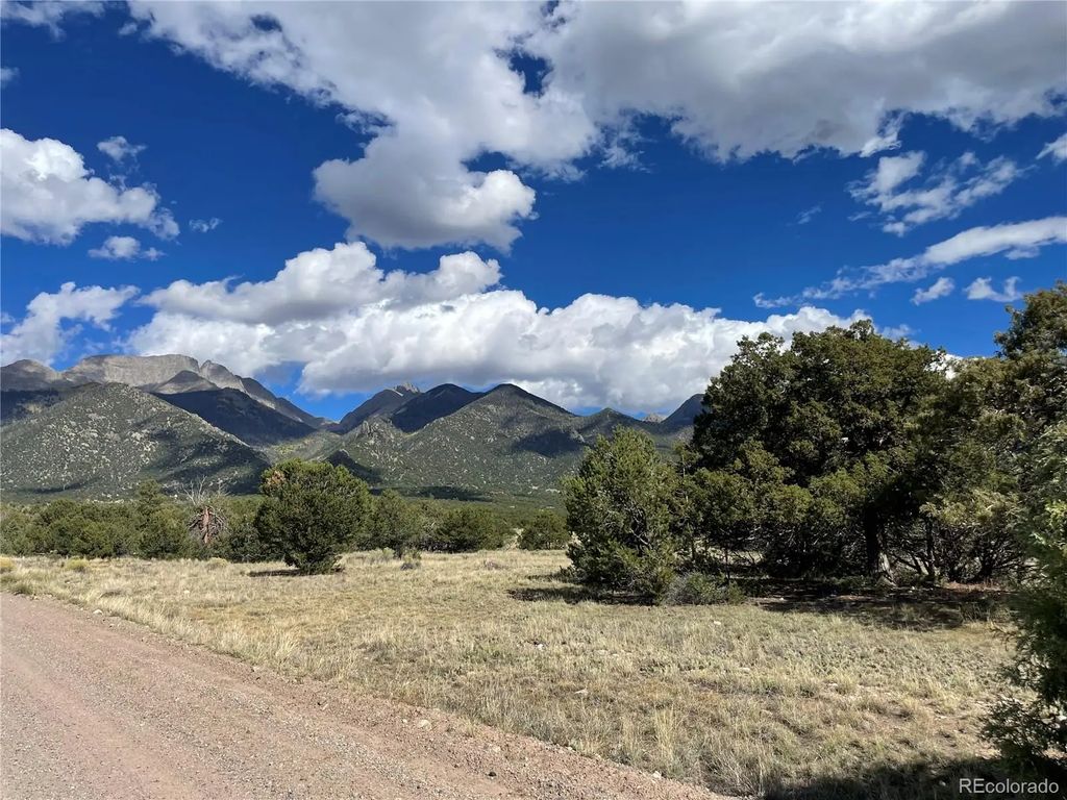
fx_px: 801
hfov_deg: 67.3
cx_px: 534
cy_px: 400
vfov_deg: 53.1
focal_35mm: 26
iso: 32
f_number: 1.6
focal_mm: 4.2
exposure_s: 1/5291
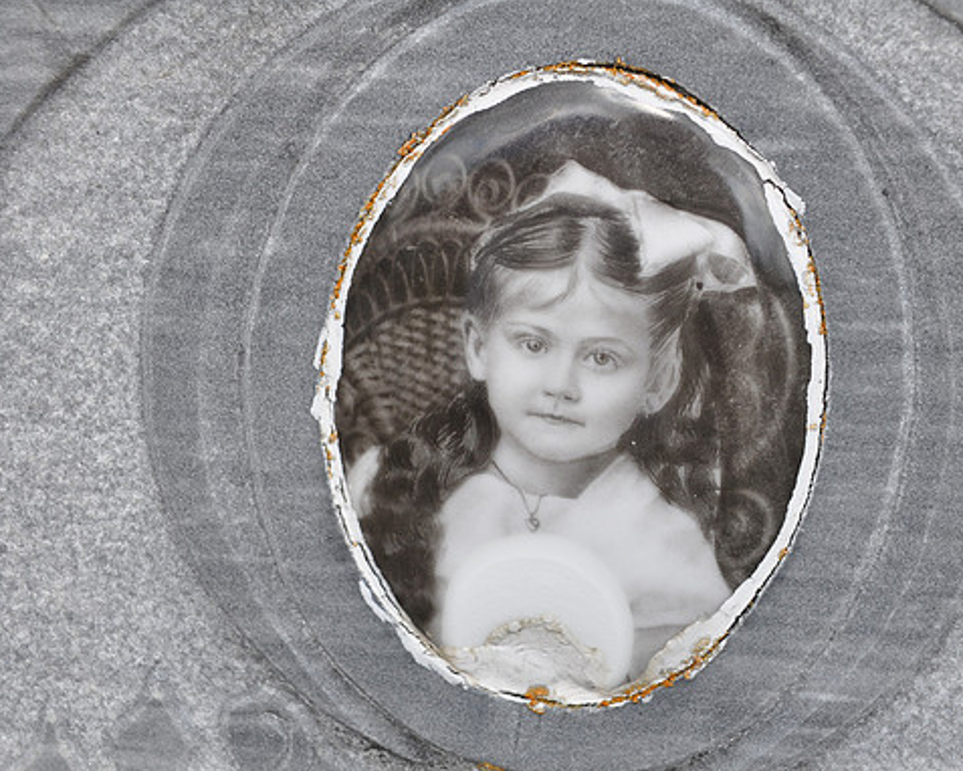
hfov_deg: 23.2
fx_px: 2338
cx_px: 573
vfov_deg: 18.7
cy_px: 387
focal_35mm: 82
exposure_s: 1/80
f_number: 9
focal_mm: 48
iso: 200
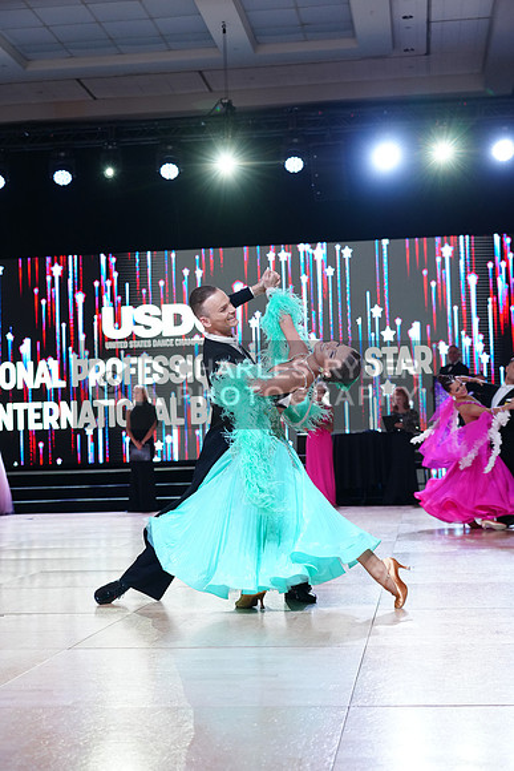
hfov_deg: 23.8
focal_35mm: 57
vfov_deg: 35.0
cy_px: 386
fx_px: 1220
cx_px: 257
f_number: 4
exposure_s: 1/500
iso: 1250
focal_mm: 57
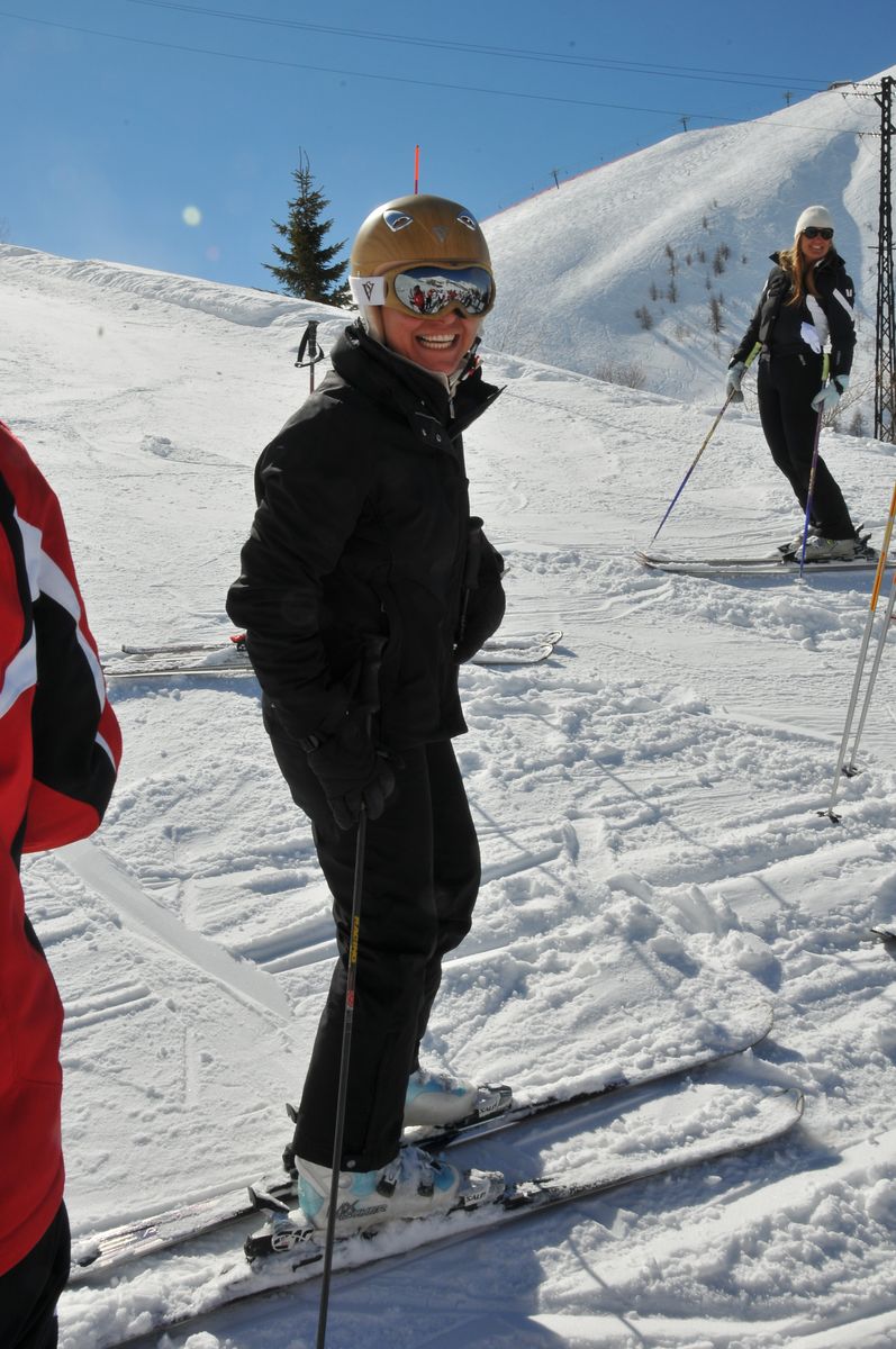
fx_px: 1235
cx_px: 448
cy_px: 674
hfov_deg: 39.9
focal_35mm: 33
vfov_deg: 57.3
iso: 200
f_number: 25
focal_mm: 22
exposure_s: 1/125
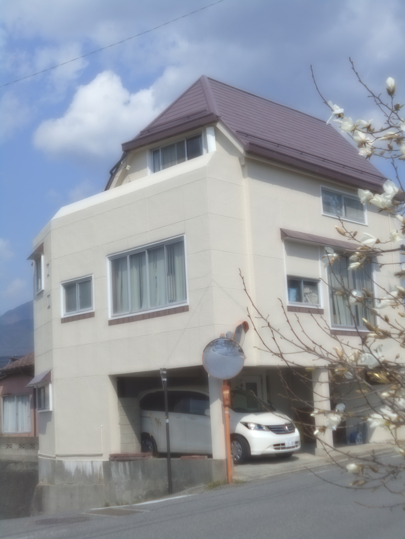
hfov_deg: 25.2
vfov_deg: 33.2
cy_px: 270
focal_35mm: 58
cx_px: 202
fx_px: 905
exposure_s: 1/1250
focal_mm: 10
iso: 80
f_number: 4.9
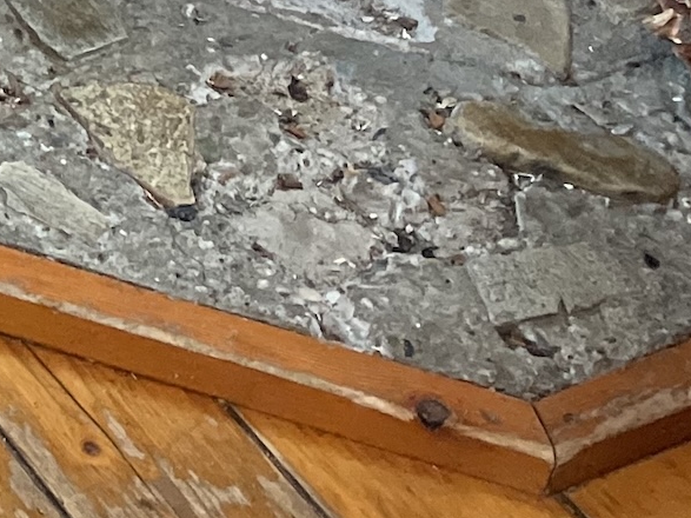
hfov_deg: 13.7
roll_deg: -1.5
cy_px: -520
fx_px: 2495
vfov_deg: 10.8
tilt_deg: -28.7
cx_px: -631
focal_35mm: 125
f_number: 1.6
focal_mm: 4.2
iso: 800
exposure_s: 1/30
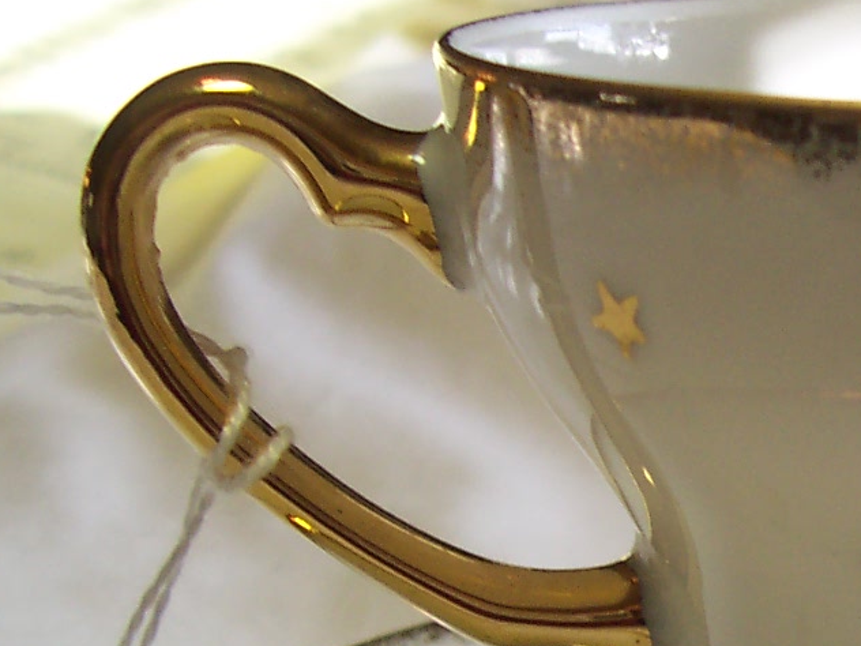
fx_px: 2413
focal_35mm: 97
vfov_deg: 14.9
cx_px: 1046
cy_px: 702
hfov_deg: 19.1
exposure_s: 1/90
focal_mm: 5.6
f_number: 2.8
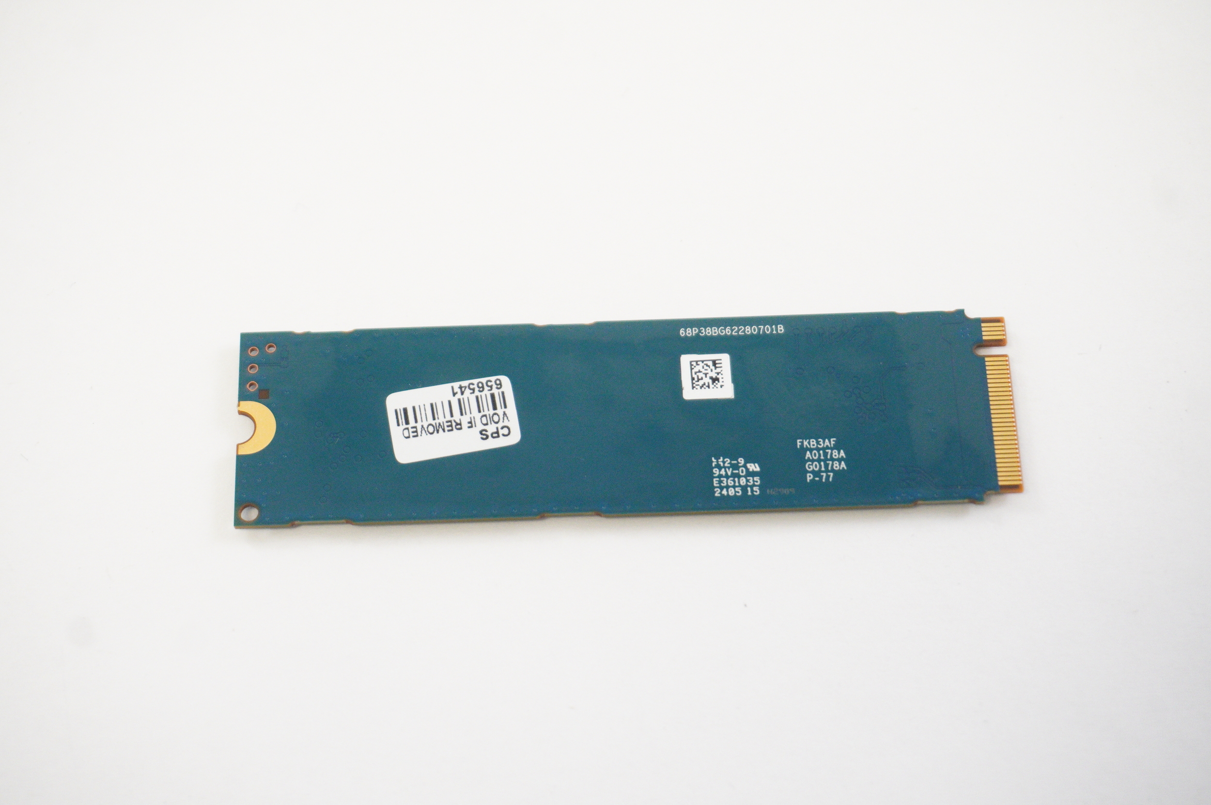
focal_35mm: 64
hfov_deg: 31.2
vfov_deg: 21.0
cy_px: 402
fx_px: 2168
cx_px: 606
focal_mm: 43
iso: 3200
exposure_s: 1/100
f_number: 5.6
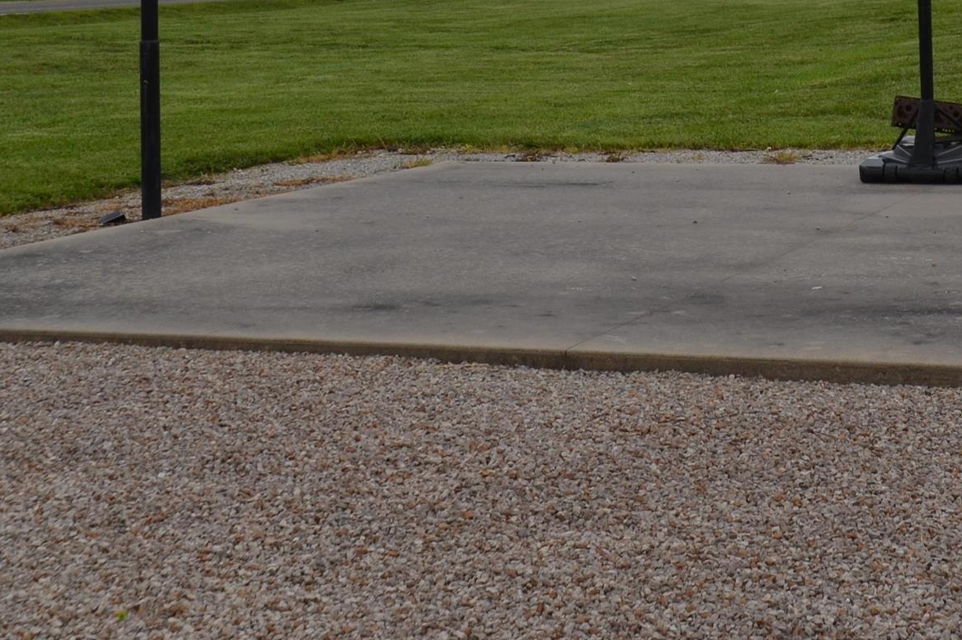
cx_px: 776
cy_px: -46
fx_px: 2412
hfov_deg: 22.2
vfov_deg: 14.8
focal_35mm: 90
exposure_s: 1/250
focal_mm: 23
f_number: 8
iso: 100
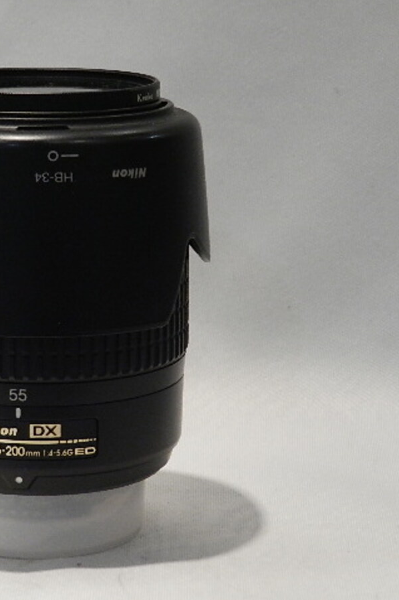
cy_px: 300
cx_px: 46
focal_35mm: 117
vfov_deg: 17.5
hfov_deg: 11.6
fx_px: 1946
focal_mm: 14.9
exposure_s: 1/100
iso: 720
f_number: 4.4
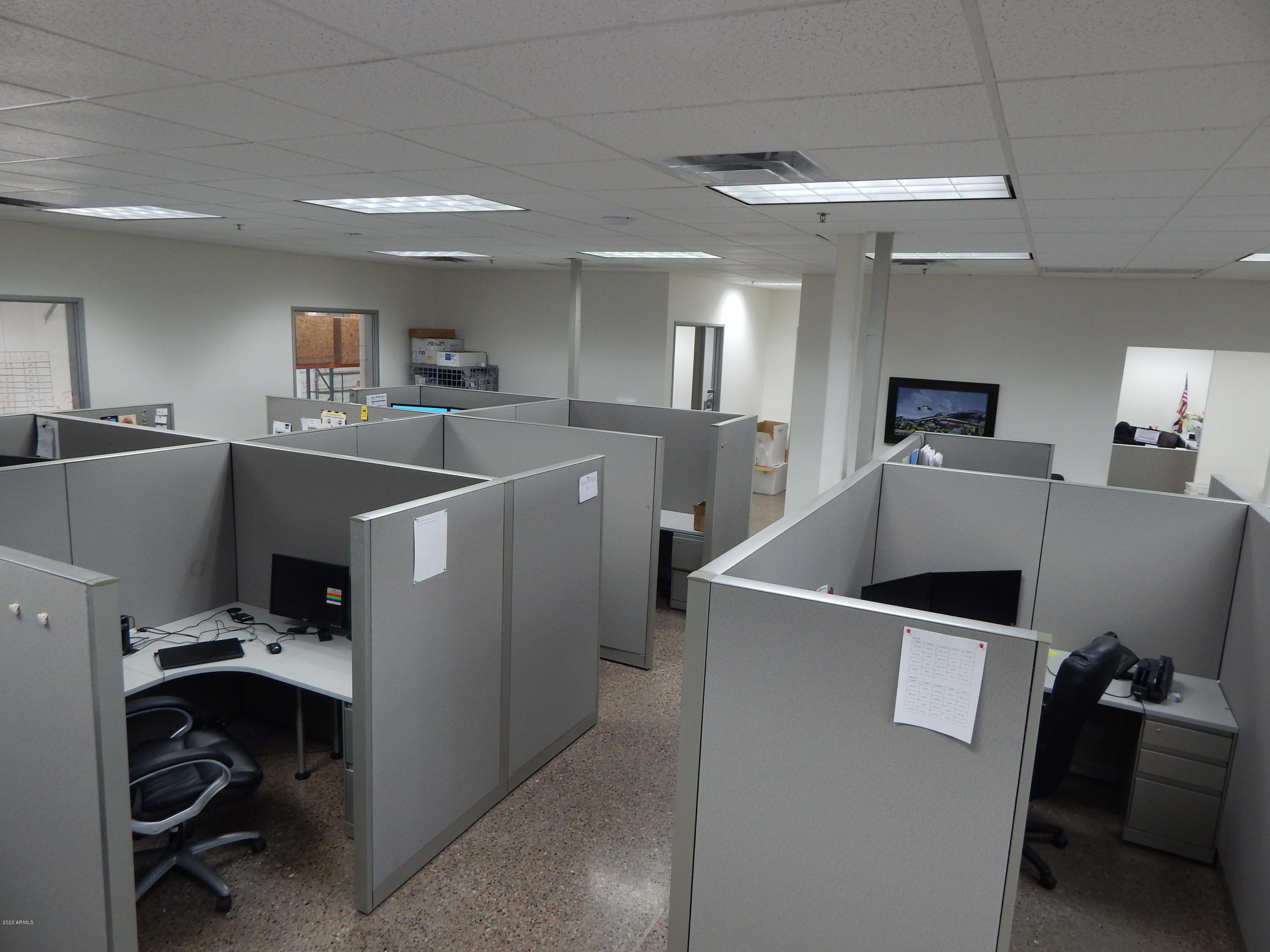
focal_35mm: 22
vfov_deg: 61.1
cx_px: 635
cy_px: 476
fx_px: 807
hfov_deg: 76.4
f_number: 3
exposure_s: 1/30
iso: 140
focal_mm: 4
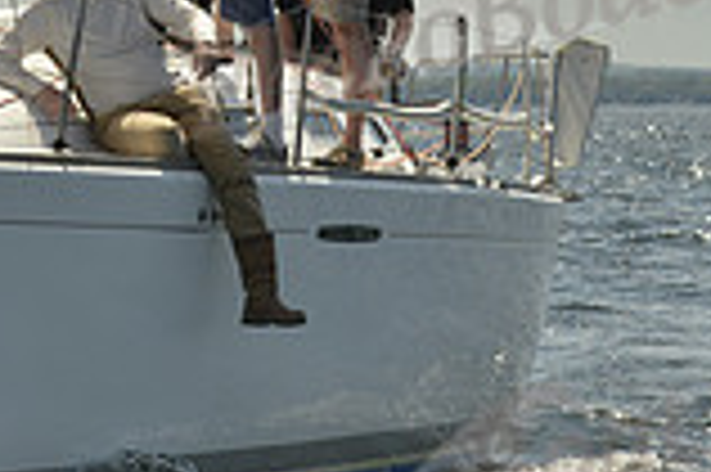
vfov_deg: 3.9
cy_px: -151
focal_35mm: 349
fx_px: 6886
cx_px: -45
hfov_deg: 5.9
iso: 280
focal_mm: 95
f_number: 10
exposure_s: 1/1600
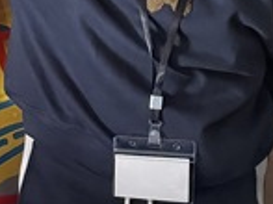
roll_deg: +0.9
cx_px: -253
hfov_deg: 10.9
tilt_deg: -5.9
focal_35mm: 167
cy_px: -161
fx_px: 1316
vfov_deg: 8.5
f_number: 1.78
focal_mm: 6.76
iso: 1000
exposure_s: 1/40
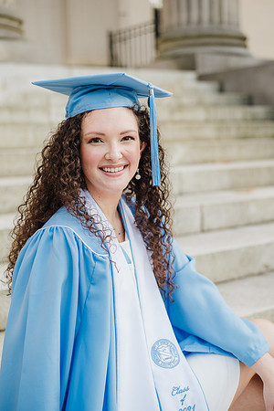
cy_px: 206
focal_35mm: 50
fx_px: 571
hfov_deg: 27.0
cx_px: 137
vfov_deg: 39.6
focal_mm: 50
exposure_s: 1/500
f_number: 2.5
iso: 200
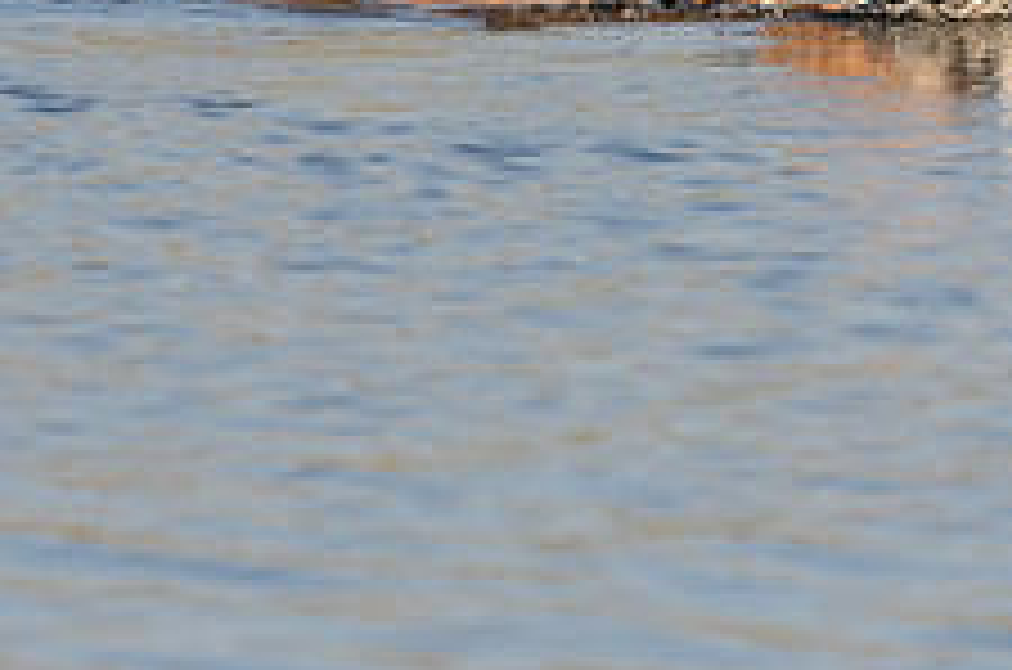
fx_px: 36214
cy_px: -171
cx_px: 873
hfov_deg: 1.6
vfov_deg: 1.1
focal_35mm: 1291
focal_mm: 500
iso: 560
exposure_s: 1/1600
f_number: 6.3
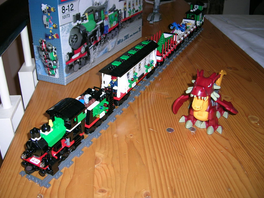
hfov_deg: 51.4
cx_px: 130
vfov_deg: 39.7
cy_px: 97
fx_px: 275
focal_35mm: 36
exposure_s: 1/60.1
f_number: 2.8
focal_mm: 5.4
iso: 50
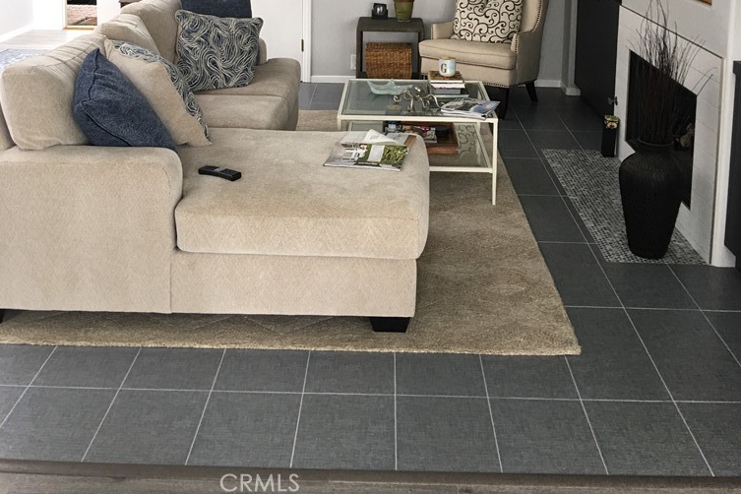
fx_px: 844
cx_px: 367
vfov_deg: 30.2
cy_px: -7
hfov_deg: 47.4
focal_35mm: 41
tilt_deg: -5.4
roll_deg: -0.8
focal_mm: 4.15
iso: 32
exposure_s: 1/30
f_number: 2.2
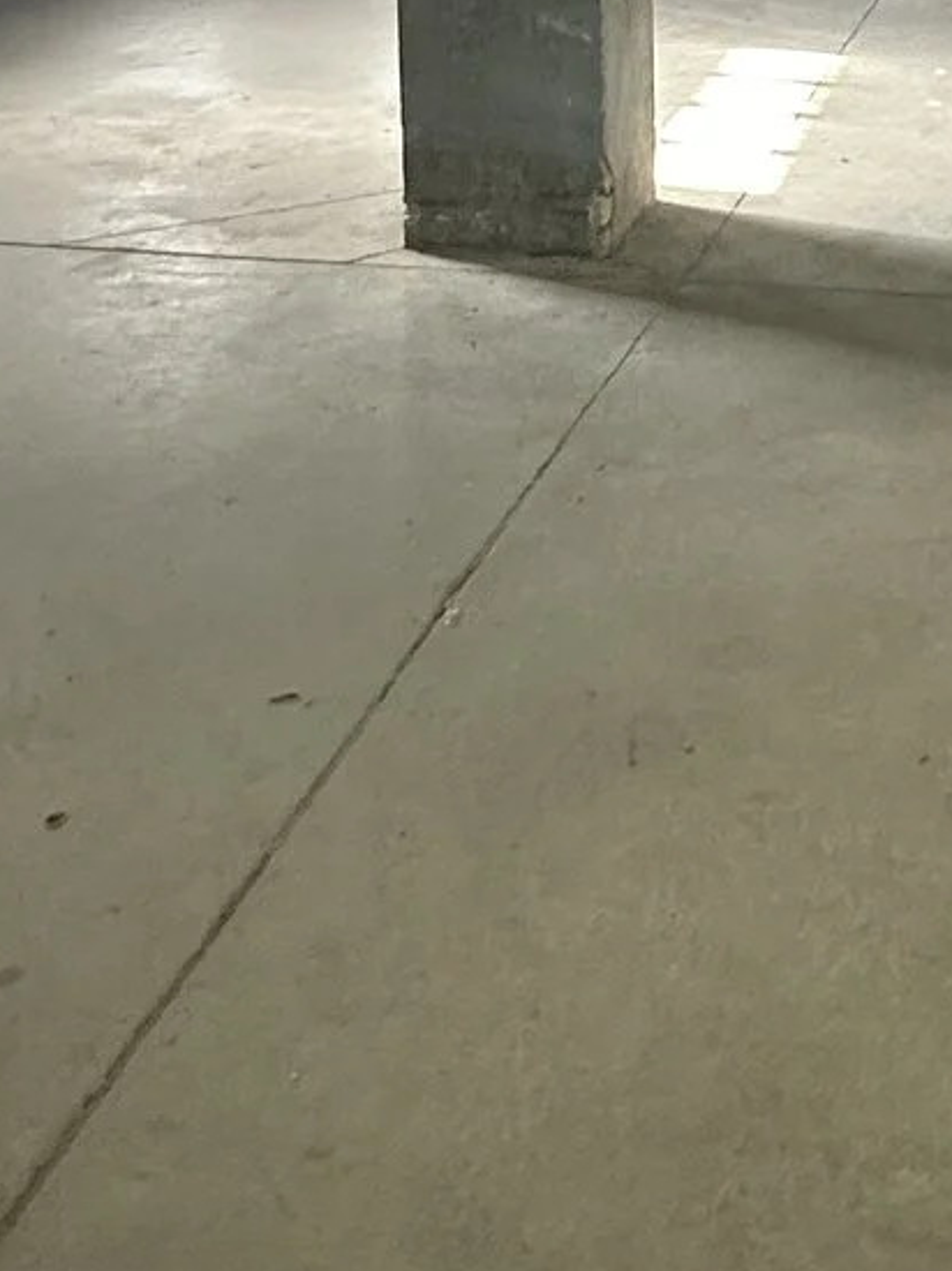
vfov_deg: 30.7
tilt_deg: -5.3
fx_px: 2018
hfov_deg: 26.2
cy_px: -166
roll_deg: +0.1
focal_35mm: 55
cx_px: 705
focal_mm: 2.22
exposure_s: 1/50
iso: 400
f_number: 2.2
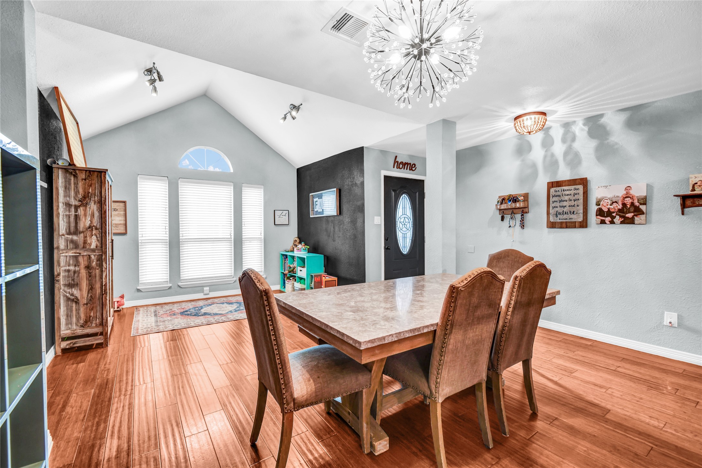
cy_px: 234
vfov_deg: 77.3
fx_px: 292
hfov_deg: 100.4
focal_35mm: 15
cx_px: 351
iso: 100
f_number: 7.1
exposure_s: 1/1.67
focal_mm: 10
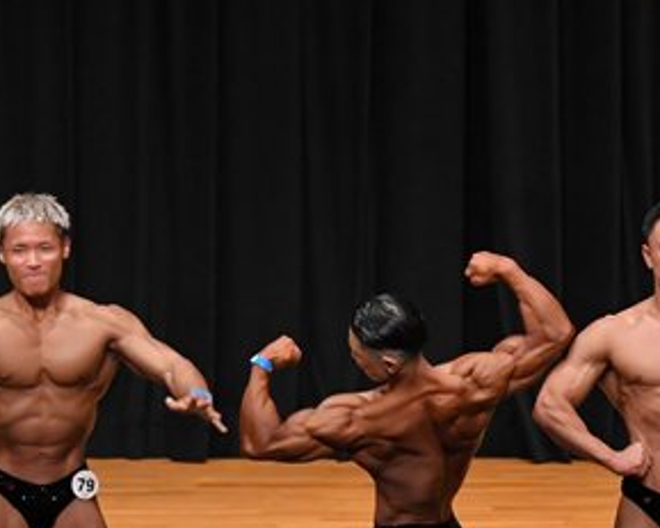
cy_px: 416
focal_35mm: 347
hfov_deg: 5.6
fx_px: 6776
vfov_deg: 4.5
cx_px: 650
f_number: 5.6
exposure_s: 1/400
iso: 4000
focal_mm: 92
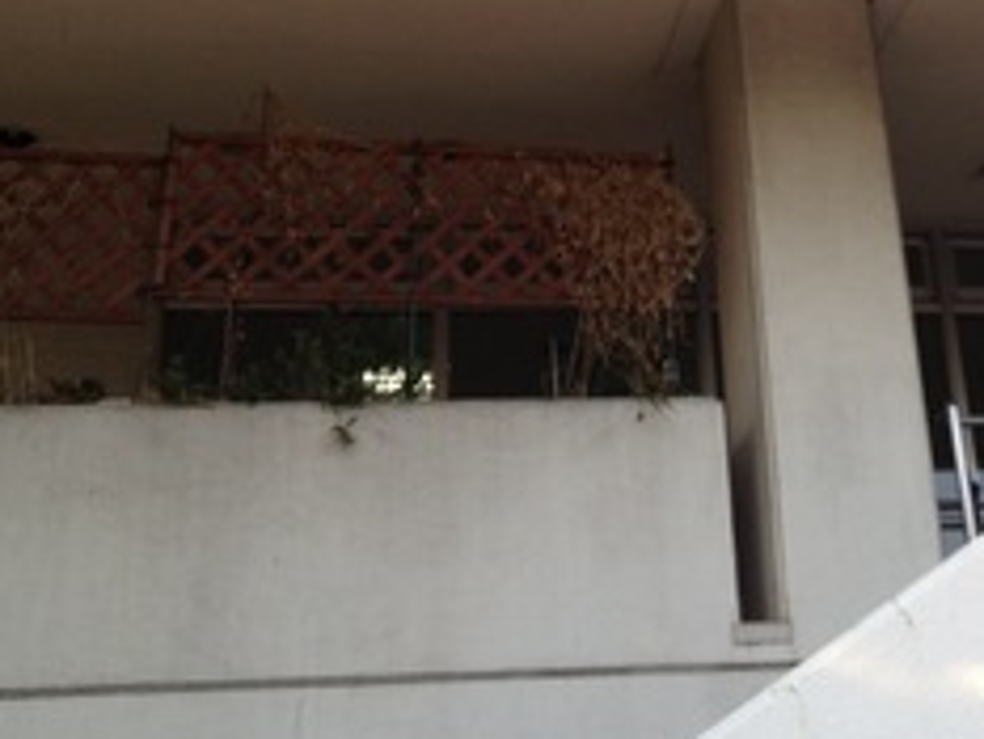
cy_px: 36
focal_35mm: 69
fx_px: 1962
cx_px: 752
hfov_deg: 27.7
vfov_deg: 20.8
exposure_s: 1/183
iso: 50
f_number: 2.4
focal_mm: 4.28
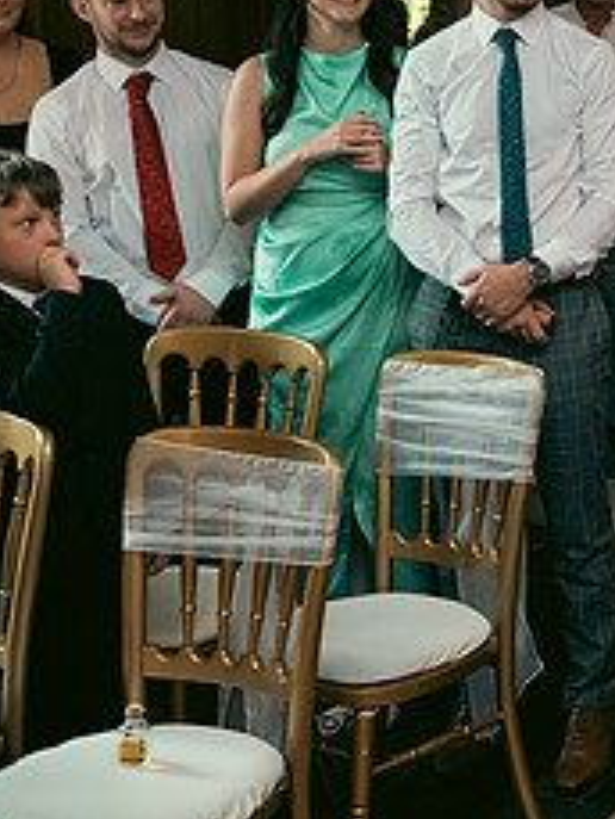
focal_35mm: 78
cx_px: 822
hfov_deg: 17.6
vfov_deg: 24.6
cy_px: 156
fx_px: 1846
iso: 1250
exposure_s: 1/160
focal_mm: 32
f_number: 3.5
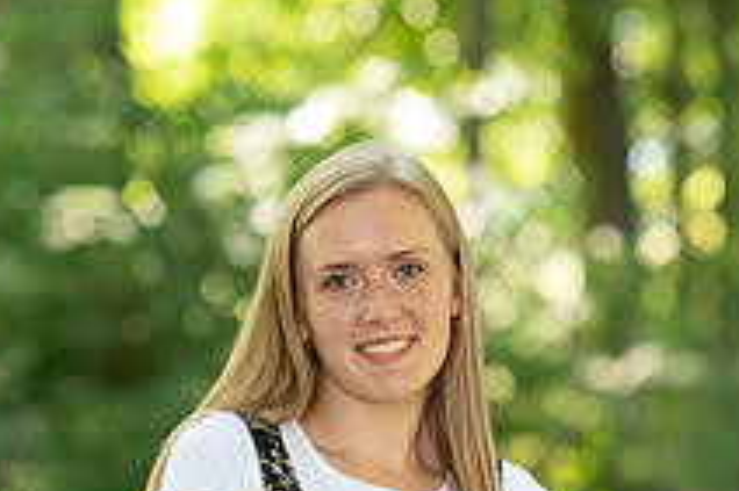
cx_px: 464
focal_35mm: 383
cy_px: 604
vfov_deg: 3.6
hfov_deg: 5.4
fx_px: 7856
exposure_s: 1/200
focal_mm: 140
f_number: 3.5
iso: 640
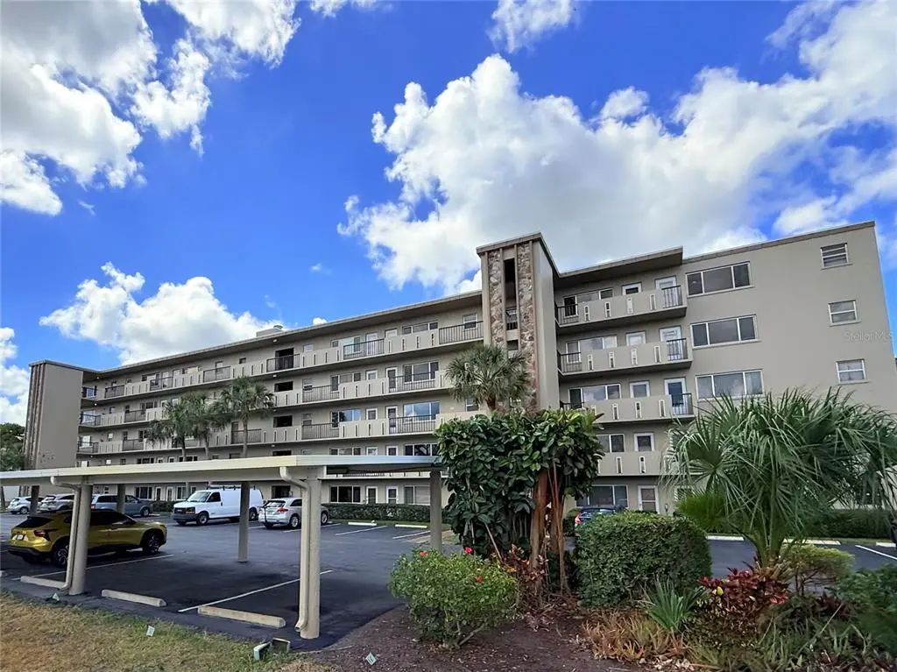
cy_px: 336
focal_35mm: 14
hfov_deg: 102.1
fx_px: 363
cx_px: 448
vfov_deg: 85.6
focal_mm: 2.22
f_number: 2.2
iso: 80
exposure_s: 1/2237
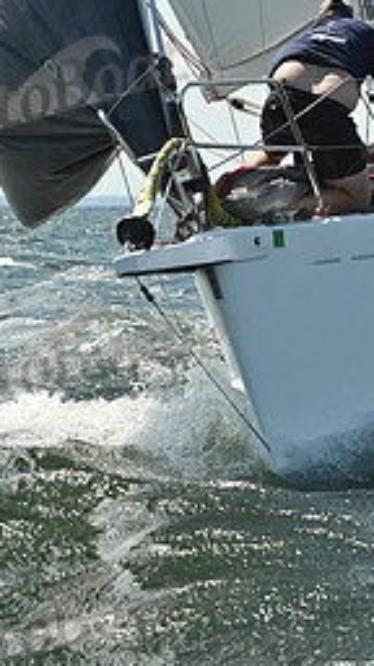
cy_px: 189
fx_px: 3438
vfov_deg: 11.0
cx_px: 390
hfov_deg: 6.2
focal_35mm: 195
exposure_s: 1/1250
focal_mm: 82
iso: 250
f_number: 8
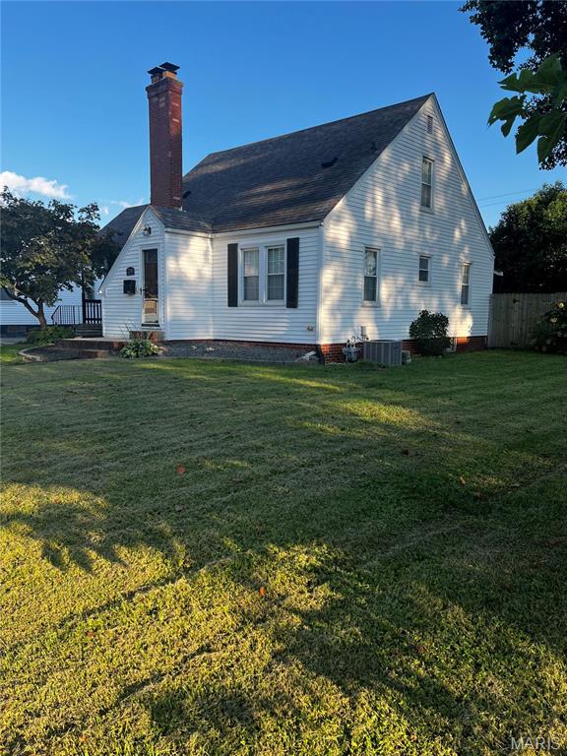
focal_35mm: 26
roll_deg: -0.4
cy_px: 378
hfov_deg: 53.1
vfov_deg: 67.3
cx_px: 284
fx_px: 568
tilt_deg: -5.4
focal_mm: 5.7
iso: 50
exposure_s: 1/1048
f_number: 1.5
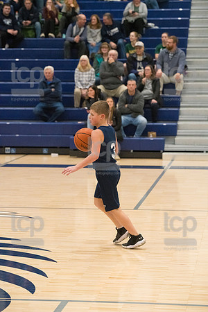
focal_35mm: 120
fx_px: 1040
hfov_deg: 11.4
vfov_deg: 17.1
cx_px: 104
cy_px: 156
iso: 8000
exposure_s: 1/1600
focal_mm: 120
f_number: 4.5
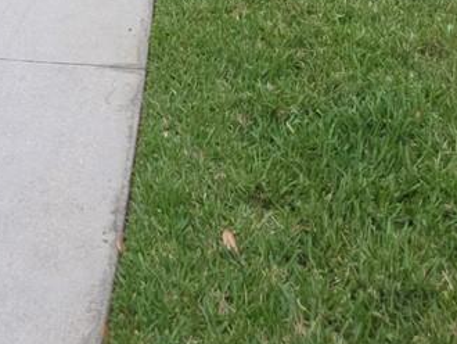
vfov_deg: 16.4
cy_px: -386
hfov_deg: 30.0
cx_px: 91
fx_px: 832
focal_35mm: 63
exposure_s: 1/458
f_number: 1.9
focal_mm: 2.2
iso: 20
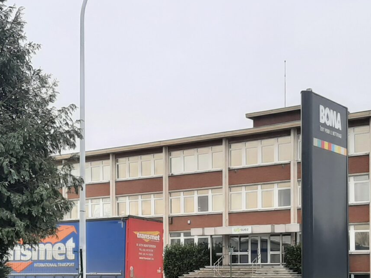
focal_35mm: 62
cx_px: 184
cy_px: 252
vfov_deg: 23.0
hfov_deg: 31.2
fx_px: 664
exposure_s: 1/234
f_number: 1.7
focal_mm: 3.93
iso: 40
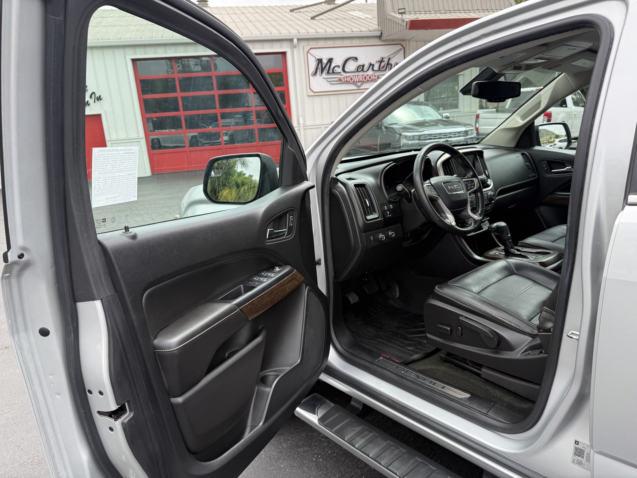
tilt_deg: -14.6
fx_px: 442
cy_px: 239
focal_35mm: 24
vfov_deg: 56.8
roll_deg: +4.0
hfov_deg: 71.6
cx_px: 318
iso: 80
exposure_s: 1/909
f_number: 1.78
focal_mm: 6.76
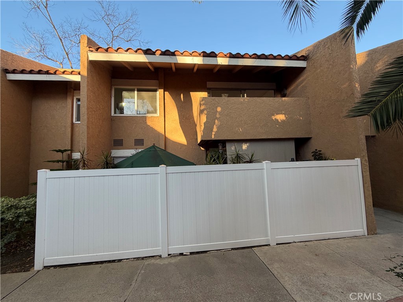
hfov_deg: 102.1
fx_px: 163
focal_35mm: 14
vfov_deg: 85.7
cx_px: 202
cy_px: 151
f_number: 2.2
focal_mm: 2.22
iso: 50
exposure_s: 1/125
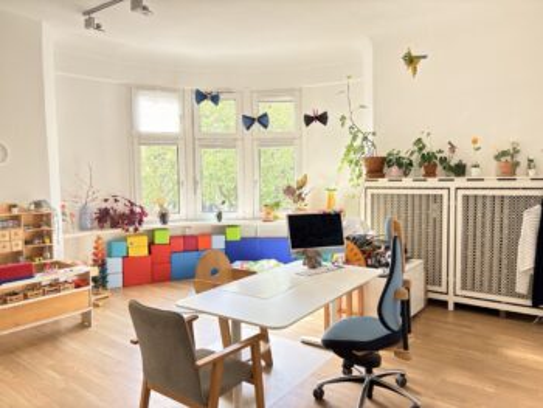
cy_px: 204
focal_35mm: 26
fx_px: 408
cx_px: 272
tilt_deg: -4.4
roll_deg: +0.8
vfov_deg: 53.1
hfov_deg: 67.3
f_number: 1.6
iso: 125
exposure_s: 1/65
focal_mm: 5.96
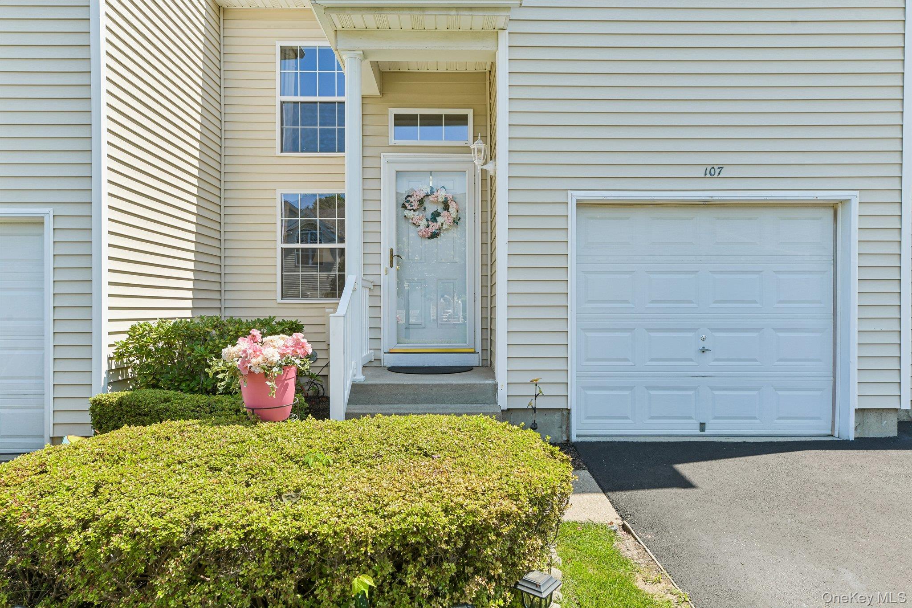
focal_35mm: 24
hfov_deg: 73.7
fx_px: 608
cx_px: 456
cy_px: 304
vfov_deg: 53.1
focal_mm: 24
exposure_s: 1/200
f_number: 9
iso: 160
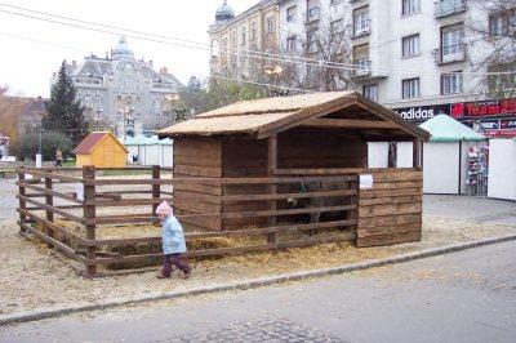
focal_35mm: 38
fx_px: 544
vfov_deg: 35.0
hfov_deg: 50.7
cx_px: 258
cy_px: 172
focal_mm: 8
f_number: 2.8
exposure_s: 1/125
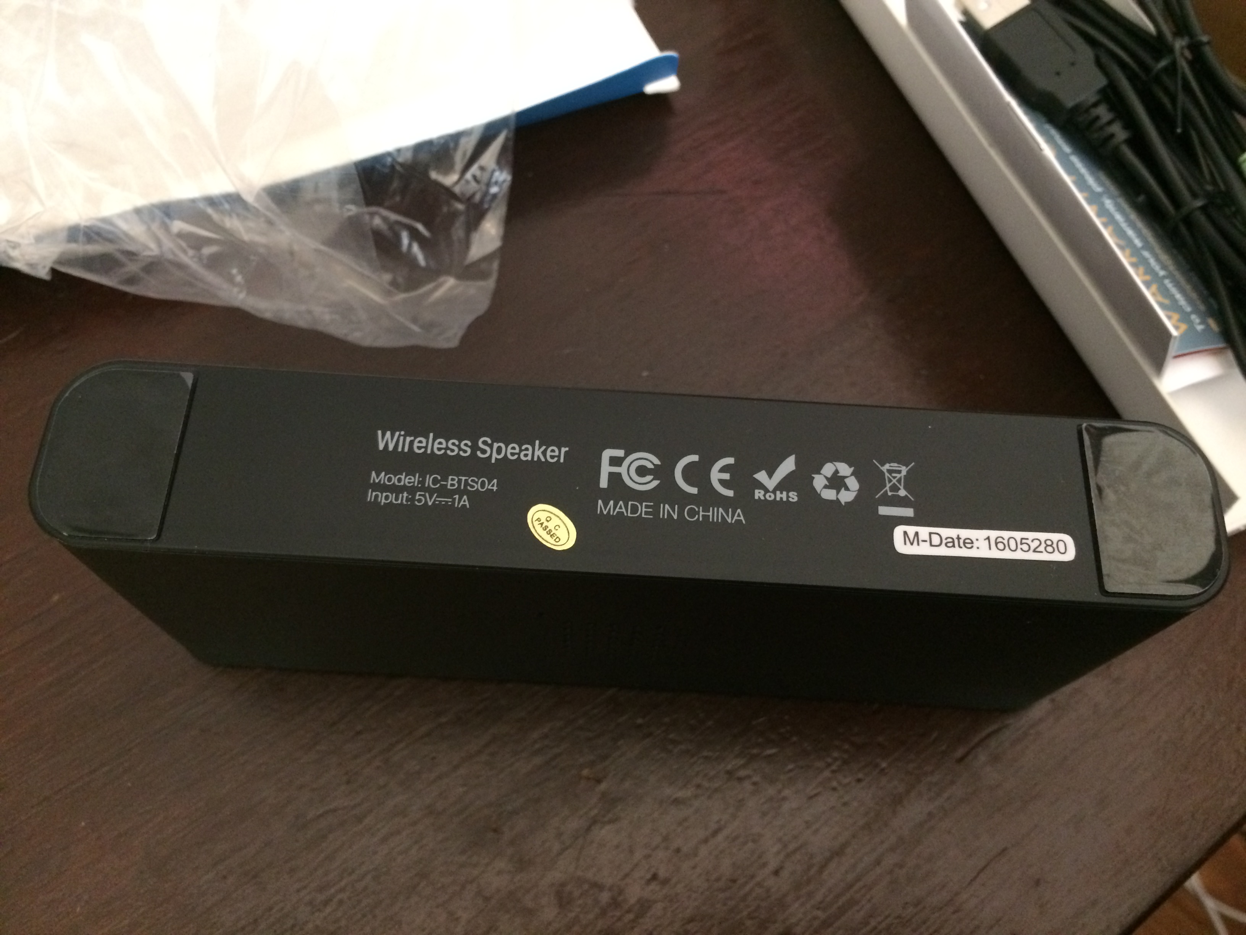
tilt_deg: -63.6
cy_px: 468
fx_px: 1044
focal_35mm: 29
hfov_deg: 61.7
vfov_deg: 48.2
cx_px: 623
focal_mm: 4.15
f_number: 2.2
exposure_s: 1/17
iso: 400
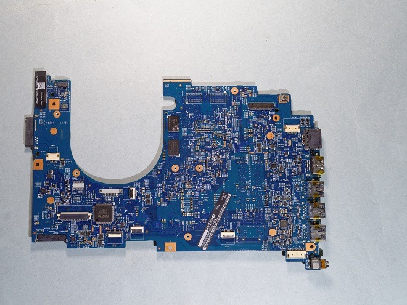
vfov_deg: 39.7
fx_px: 423
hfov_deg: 51.2
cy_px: 152
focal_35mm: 36
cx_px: 177
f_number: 8
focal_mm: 22
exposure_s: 1/6
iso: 100
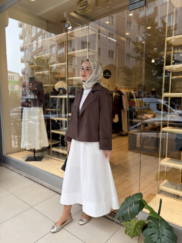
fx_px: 182
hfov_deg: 53.1
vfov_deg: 67.3
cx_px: 91
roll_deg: +0.0
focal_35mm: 26
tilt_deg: -7.9
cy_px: 122
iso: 40
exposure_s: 1/220
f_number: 1.6
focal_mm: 5.96
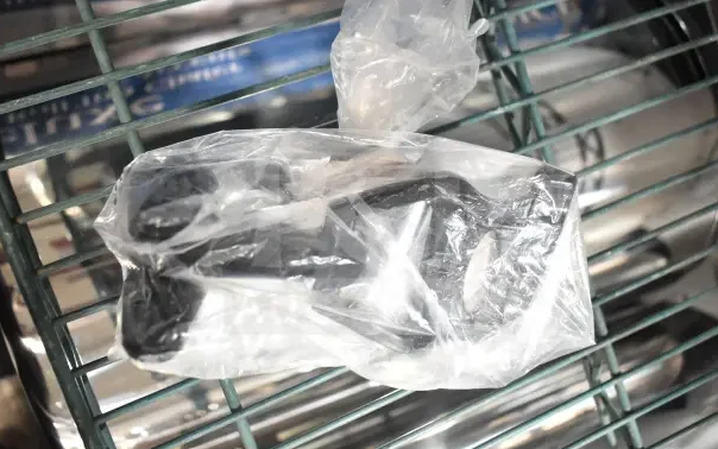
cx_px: 357
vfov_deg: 35.8
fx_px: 695
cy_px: 241
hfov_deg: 54.6
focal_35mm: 36
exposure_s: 1/50
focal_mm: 23
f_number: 3.8
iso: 1600
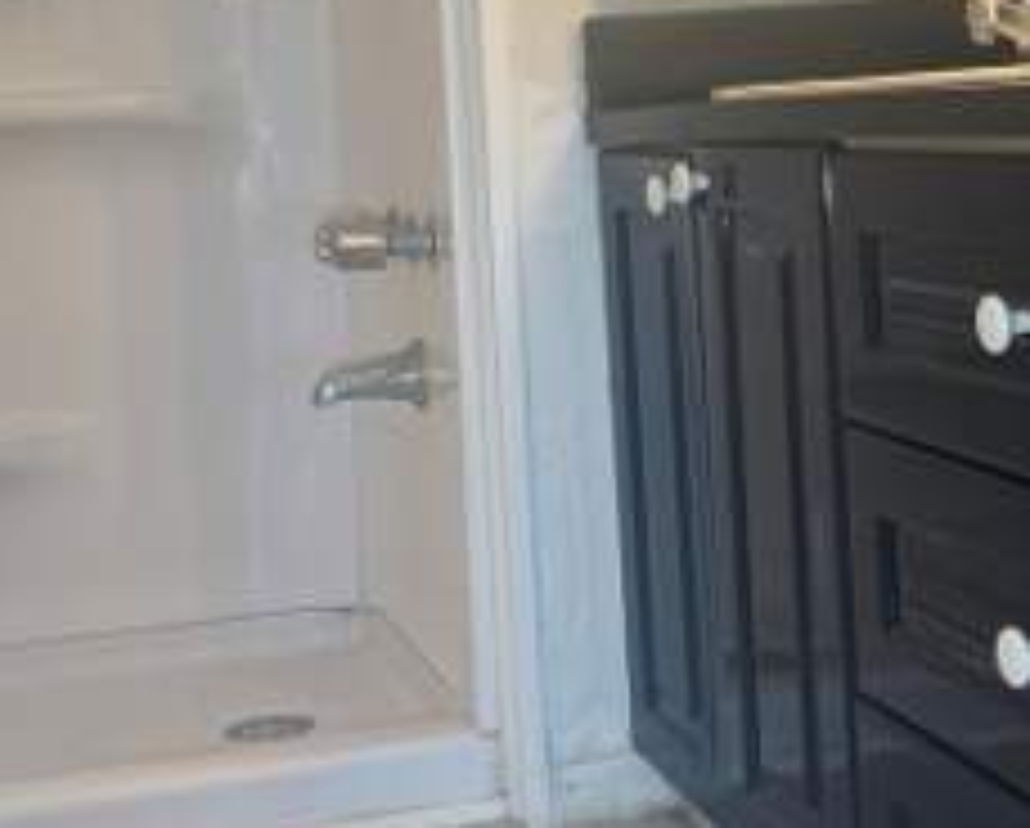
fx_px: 1496
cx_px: 567
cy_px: 63
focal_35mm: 49
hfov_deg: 37.9
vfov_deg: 29.5
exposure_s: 1/100
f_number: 1.78
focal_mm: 6.76
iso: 125
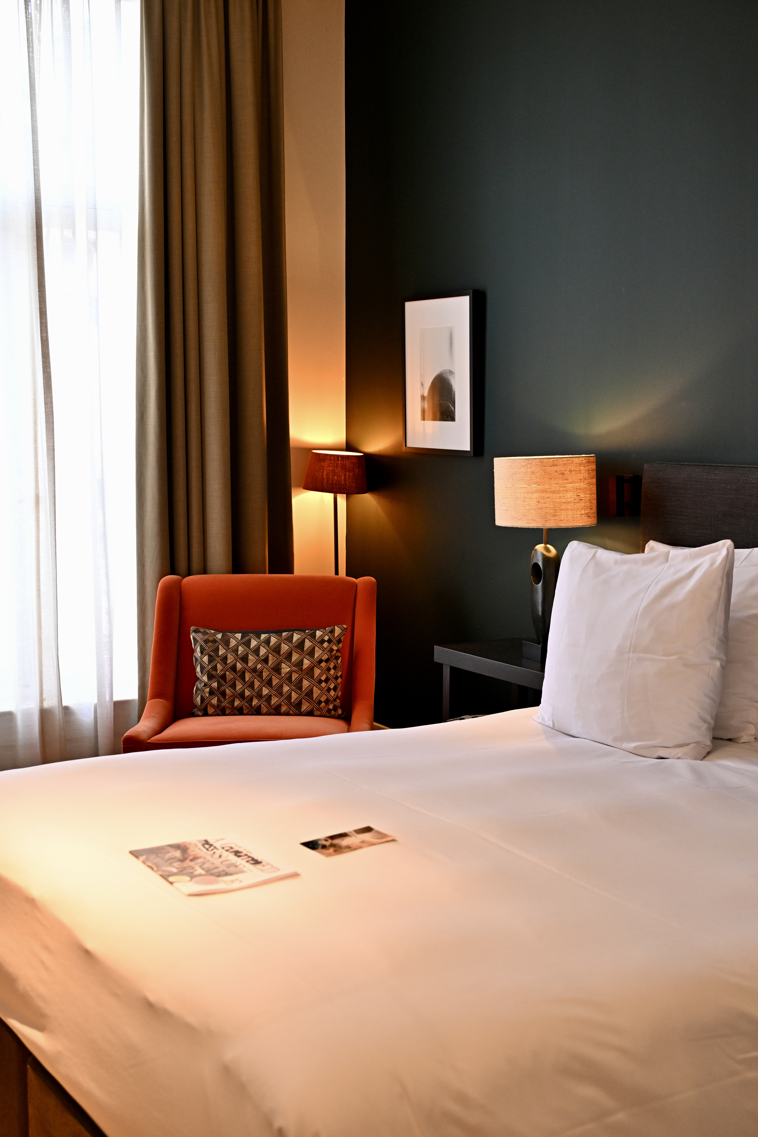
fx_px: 1453
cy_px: 568
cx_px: 379
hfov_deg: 29.2
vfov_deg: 42.7
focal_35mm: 46
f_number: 4
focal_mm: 46
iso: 1250
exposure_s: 1/125
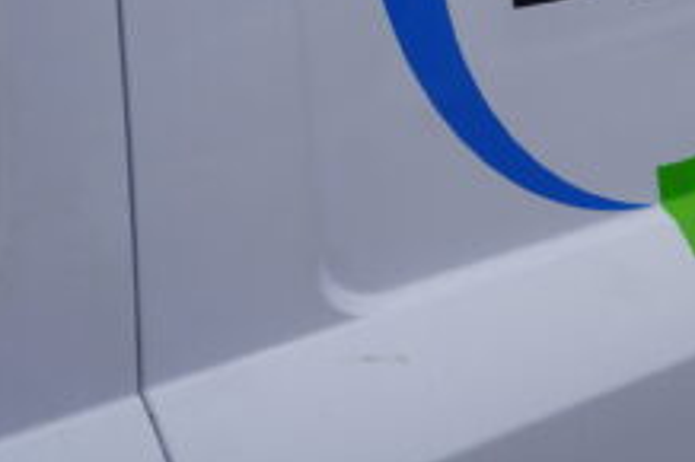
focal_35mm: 110
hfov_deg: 18.0
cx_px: 733
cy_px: -46
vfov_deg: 12.2
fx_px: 2122
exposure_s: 1/80
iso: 100
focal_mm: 32
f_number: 6.3
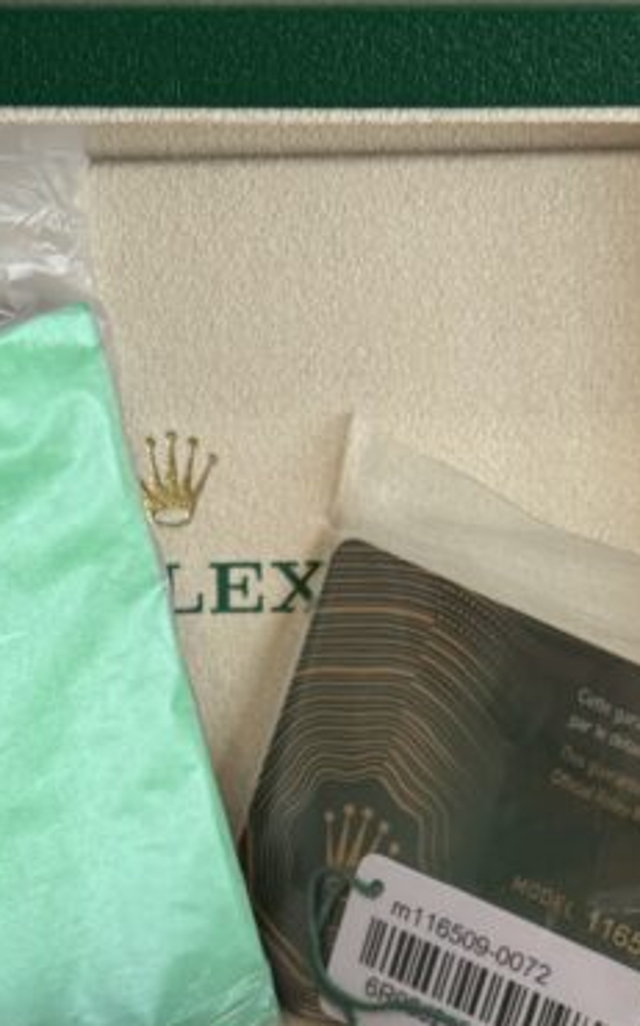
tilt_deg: -31.9
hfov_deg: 11.9
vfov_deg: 18.4
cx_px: 155
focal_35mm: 110
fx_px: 3072
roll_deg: -0.7
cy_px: 1057
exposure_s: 1/121
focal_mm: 6.76
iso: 80
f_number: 1.78
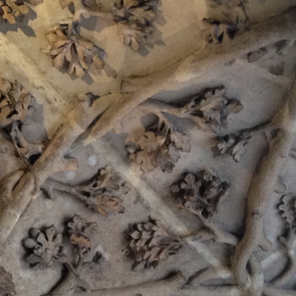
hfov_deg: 13.9
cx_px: -94
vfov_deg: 14.5
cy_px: 96
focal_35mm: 120
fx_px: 1161
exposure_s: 1/20
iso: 200
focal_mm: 4.28
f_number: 2.4
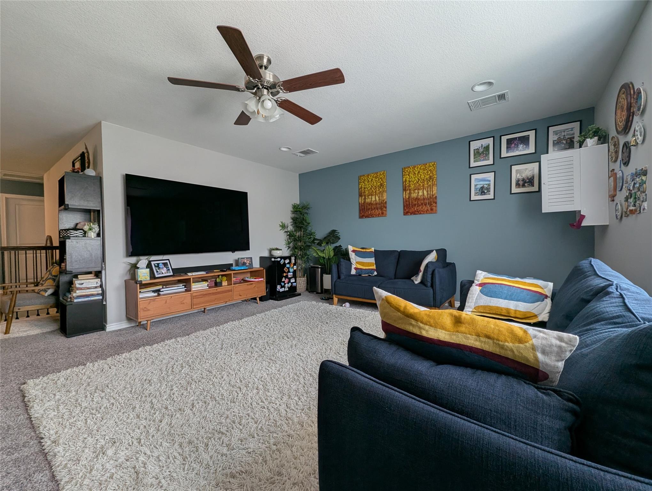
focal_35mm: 13
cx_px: 326
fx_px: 245
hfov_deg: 106.1
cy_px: 246
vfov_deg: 90.1
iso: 58
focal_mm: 1.95
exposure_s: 1/25.6
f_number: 2.2
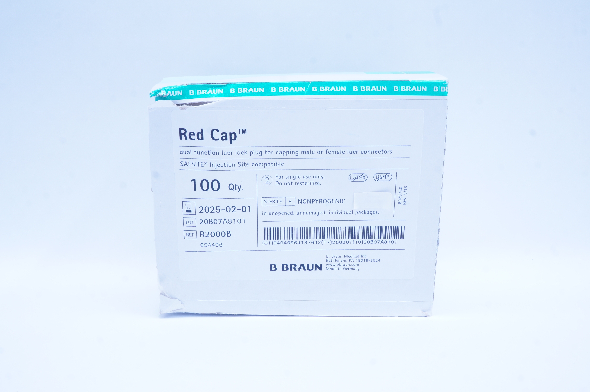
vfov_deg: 39.9
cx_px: 295
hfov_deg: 57.3
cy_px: 196
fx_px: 540
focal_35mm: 33
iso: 400
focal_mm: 22
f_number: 13
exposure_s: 1/10
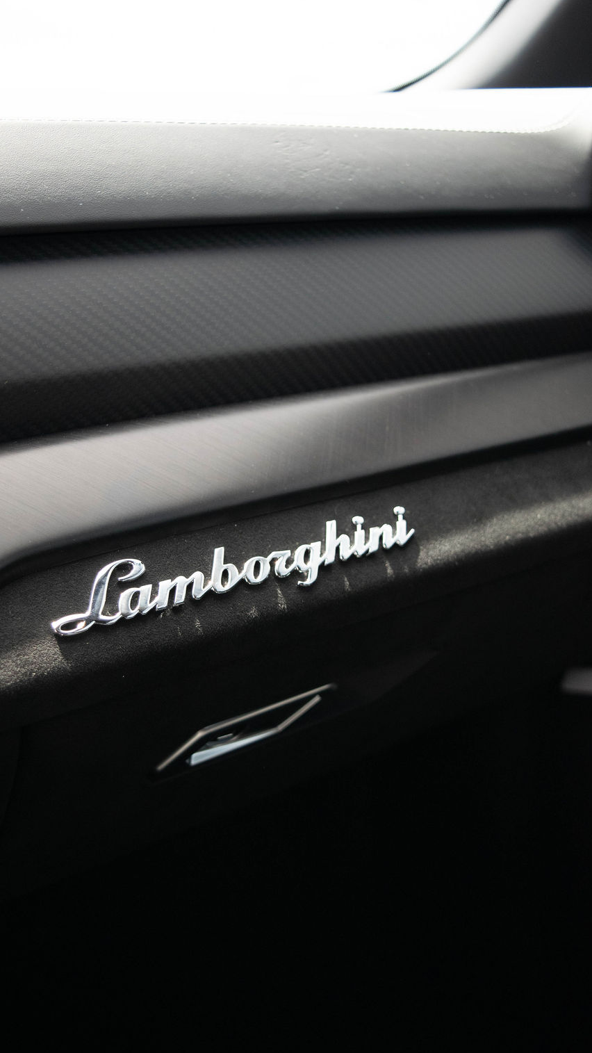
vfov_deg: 47.4
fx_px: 1200
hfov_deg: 27.7
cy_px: 533
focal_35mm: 43
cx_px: 256
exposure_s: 1/640
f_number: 4
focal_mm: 27
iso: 800
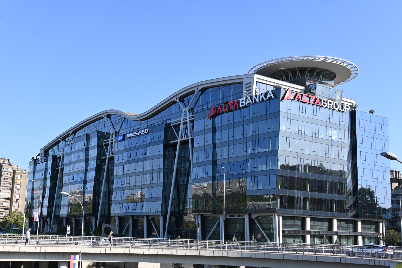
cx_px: 201
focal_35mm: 42
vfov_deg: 31.9
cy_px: 134
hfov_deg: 46.4
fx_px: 469
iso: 100
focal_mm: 28
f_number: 6.3
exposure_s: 1/320
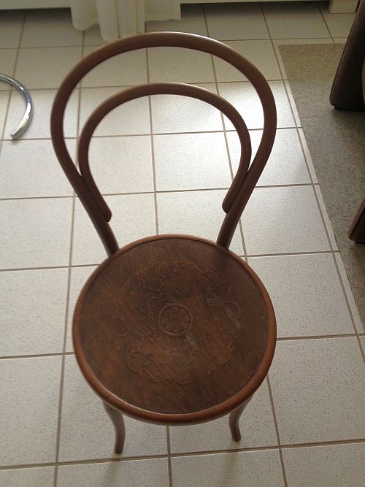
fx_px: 492
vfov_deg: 52.6
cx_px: 182
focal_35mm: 35
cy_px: 244
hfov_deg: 40.7
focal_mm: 4.28
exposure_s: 1/40
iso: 50
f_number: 2.4
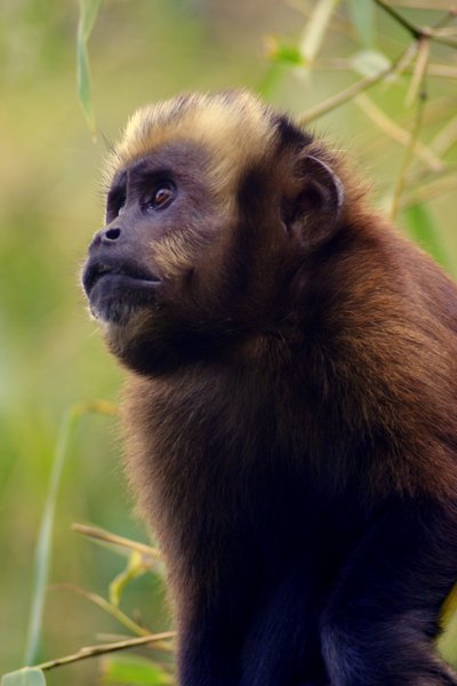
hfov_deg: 2.3
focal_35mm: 600
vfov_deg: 3.4
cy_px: 343
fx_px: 11424
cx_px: 228
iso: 400
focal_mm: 400
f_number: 5.6
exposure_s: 1/125
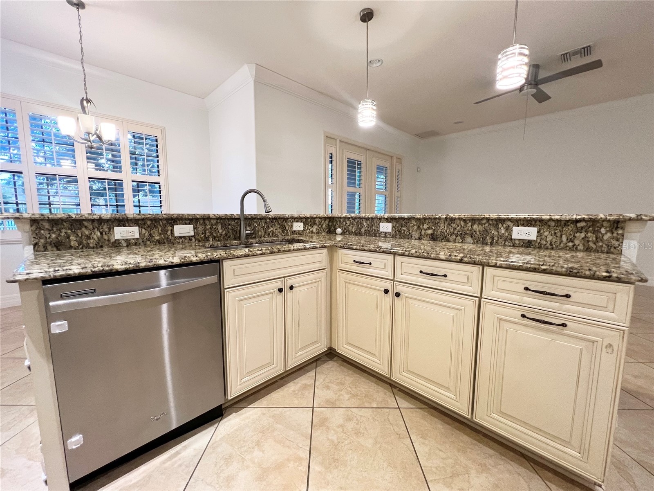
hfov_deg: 106.2
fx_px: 246
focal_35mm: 13
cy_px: 246
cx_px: 327
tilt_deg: -6.7
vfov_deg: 89.9
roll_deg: -1.0
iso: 250
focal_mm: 1.57
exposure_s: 1/60
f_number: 1.8
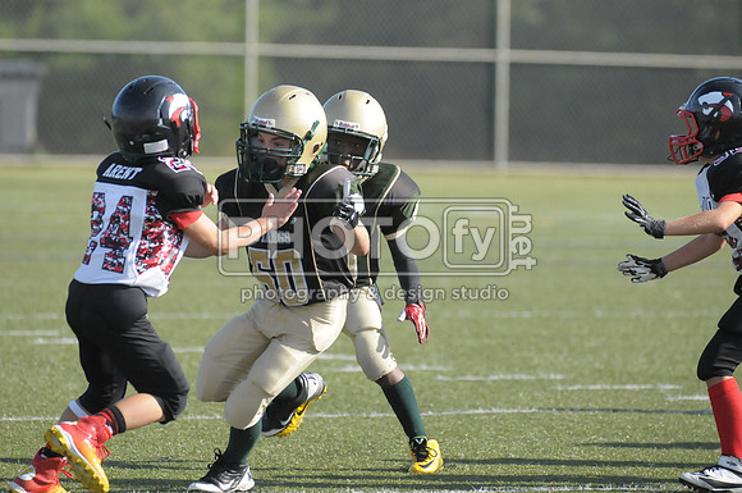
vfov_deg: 3.4
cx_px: 371
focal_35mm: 405
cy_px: 246
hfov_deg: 5.1
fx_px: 8336
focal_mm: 270
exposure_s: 1/5000
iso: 1600
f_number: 4
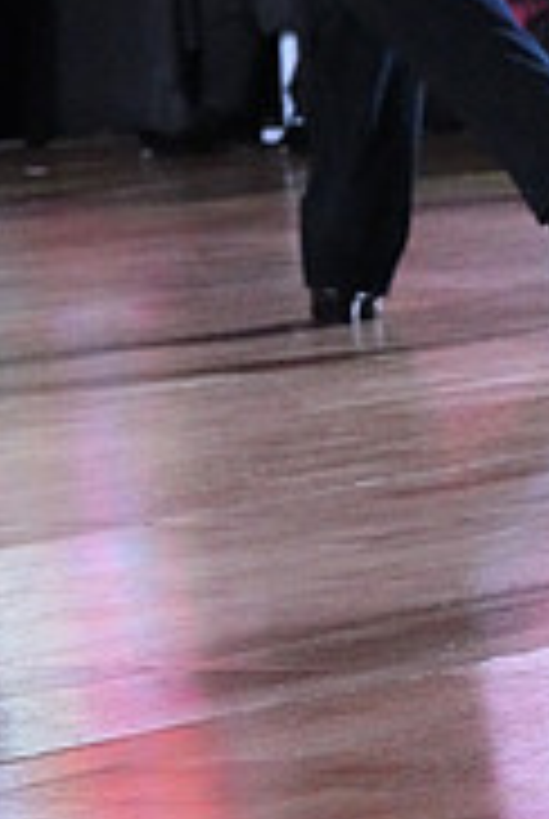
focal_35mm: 315
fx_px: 7178
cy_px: -324
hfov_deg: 4.4
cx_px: 830
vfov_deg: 6.5
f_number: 8
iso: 25600
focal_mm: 99
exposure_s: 1/400
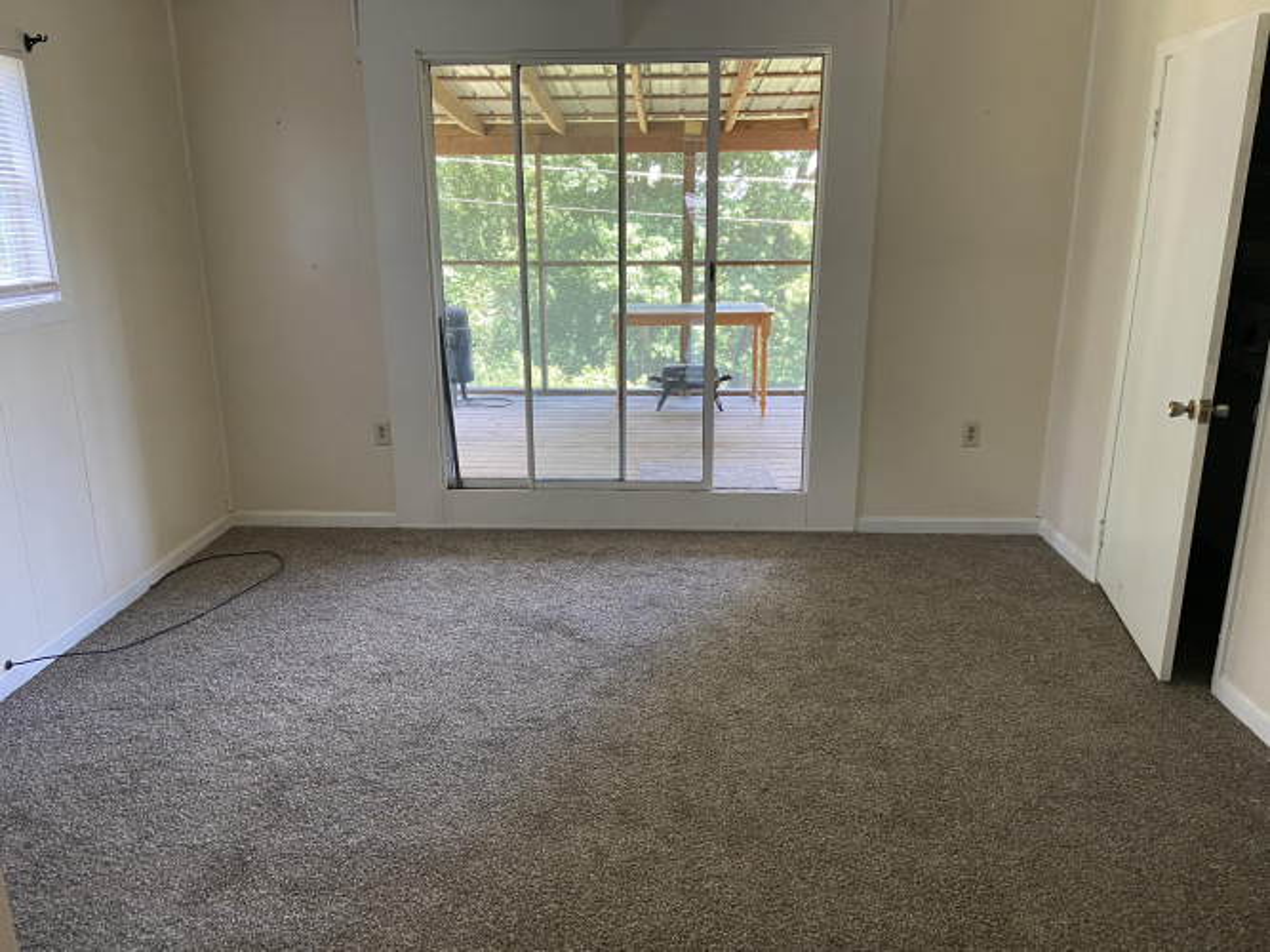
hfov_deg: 67.3
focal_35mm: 26
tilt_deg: -16.0
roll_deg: +0.3
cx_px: 635
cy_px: 476
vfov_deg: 53.0
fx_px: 954
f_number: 1.8
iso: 125
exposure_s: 1/99
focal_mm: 4.25
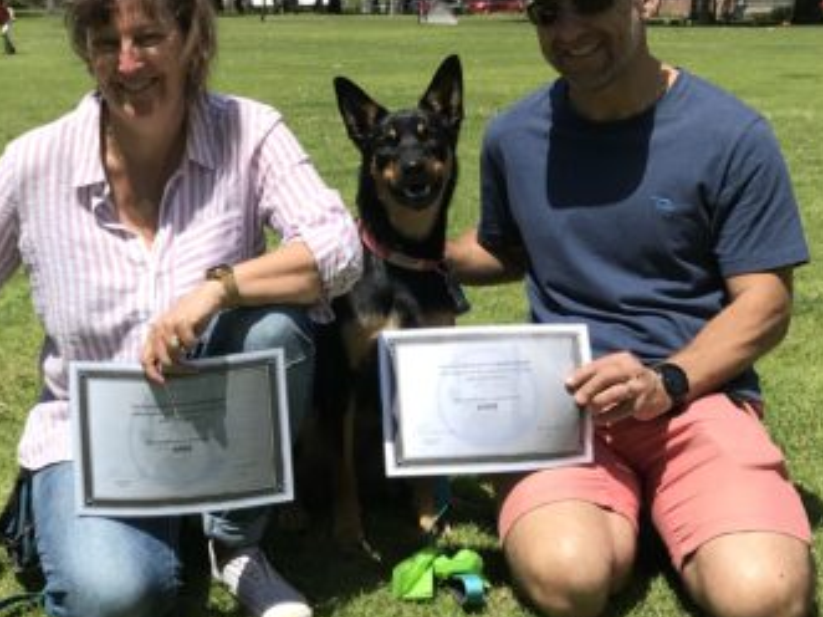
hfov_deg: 29.4
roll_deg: +0.4
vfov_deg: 22.6
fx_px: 1545
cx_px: 219
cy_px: 259
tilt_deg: -8.5
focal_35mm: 65
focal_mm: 3.99
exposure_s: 1/2398
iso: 20
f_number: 1.8
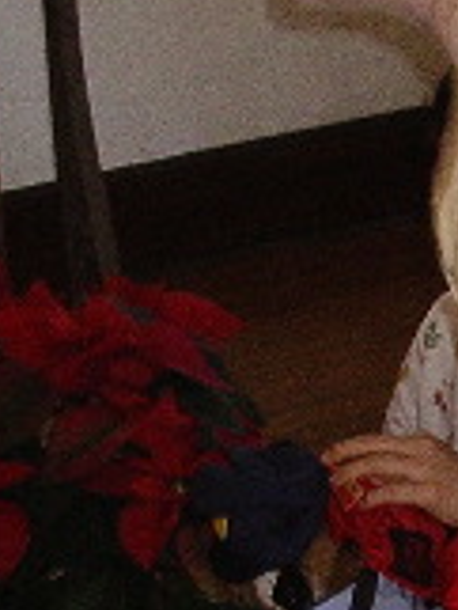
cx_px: 662
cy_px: 580
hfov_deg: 7.9
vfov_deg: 10.7
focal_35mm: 184
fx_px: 3242
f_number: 2.8
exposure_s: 1/40
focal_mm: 7.8
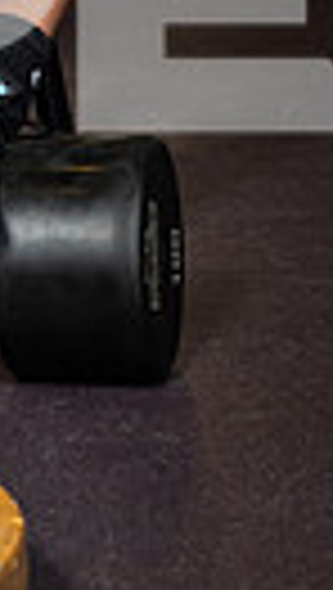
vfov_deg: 11.0
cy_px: -320
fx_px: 2926
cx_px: -279
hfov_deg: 6.4
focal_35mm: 187
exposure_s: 1/250
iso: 500
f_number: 5.6
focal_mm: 52
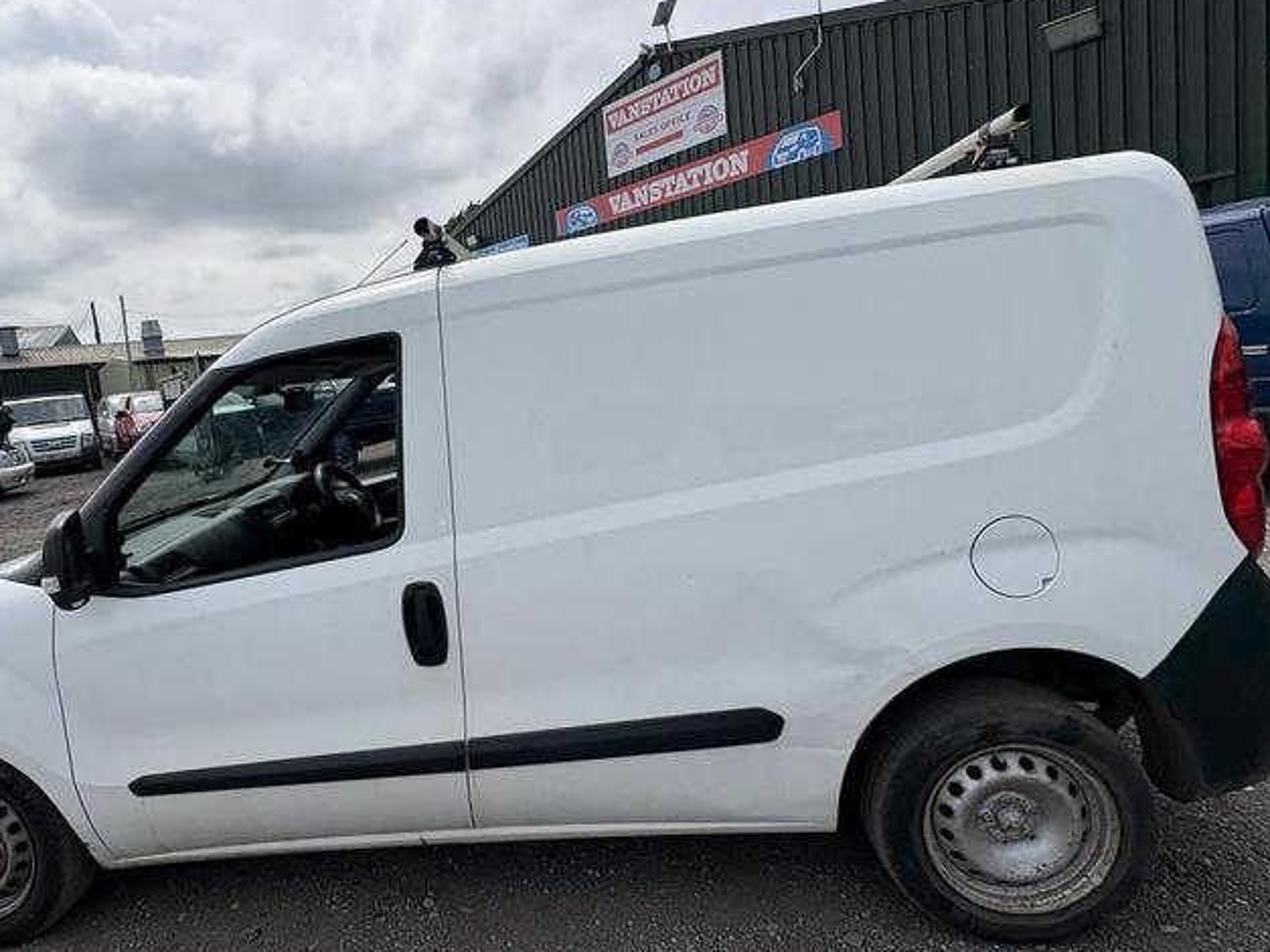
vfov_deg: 65.8
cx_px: 500
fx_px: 734
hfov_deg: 80.7
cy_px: 425
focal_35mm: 20
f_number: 2.2
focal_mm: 2.22
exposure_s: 1/3390
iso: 50
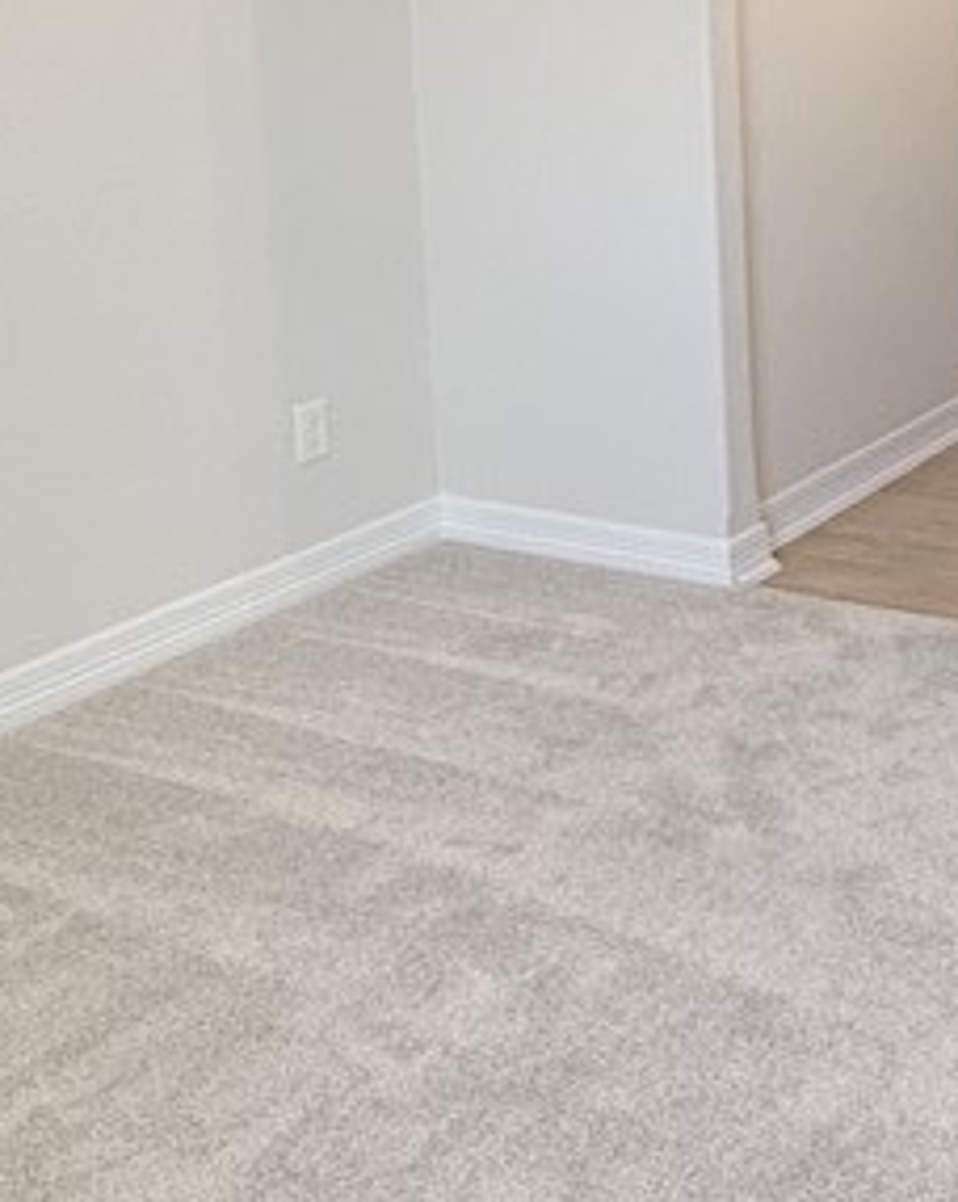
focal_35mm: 49
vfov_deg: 35.9
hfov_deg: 27.2
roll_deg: +0.5
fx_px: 1740
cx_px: 1147
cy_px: 126
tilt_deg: -6.4
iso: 250
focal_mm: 2.22
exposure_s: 1/120
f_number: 2.2
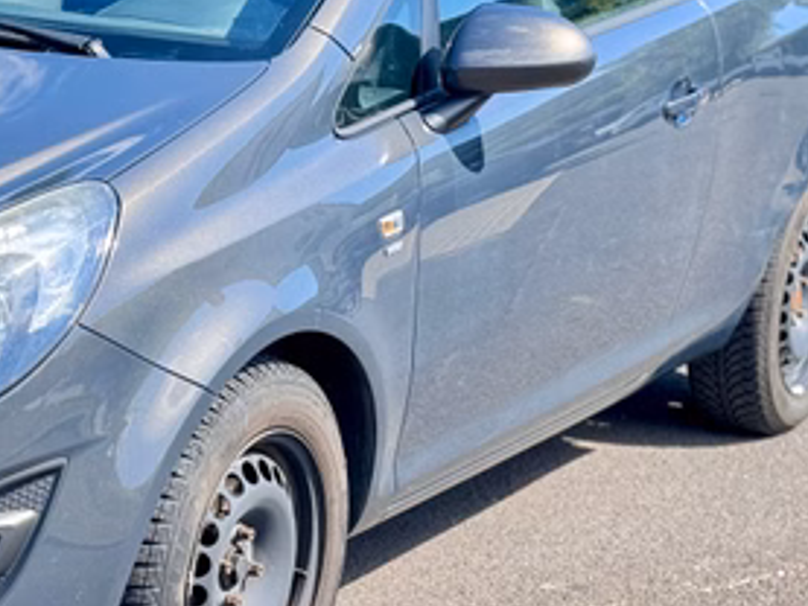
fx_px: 2592
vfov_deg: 13.3
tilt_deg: -15.6
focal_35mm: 111
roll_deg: +0.0
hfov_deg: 17.4
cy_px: 379
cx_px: 38
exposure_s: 1/774
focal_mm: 6.76
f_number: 1.78
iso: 64
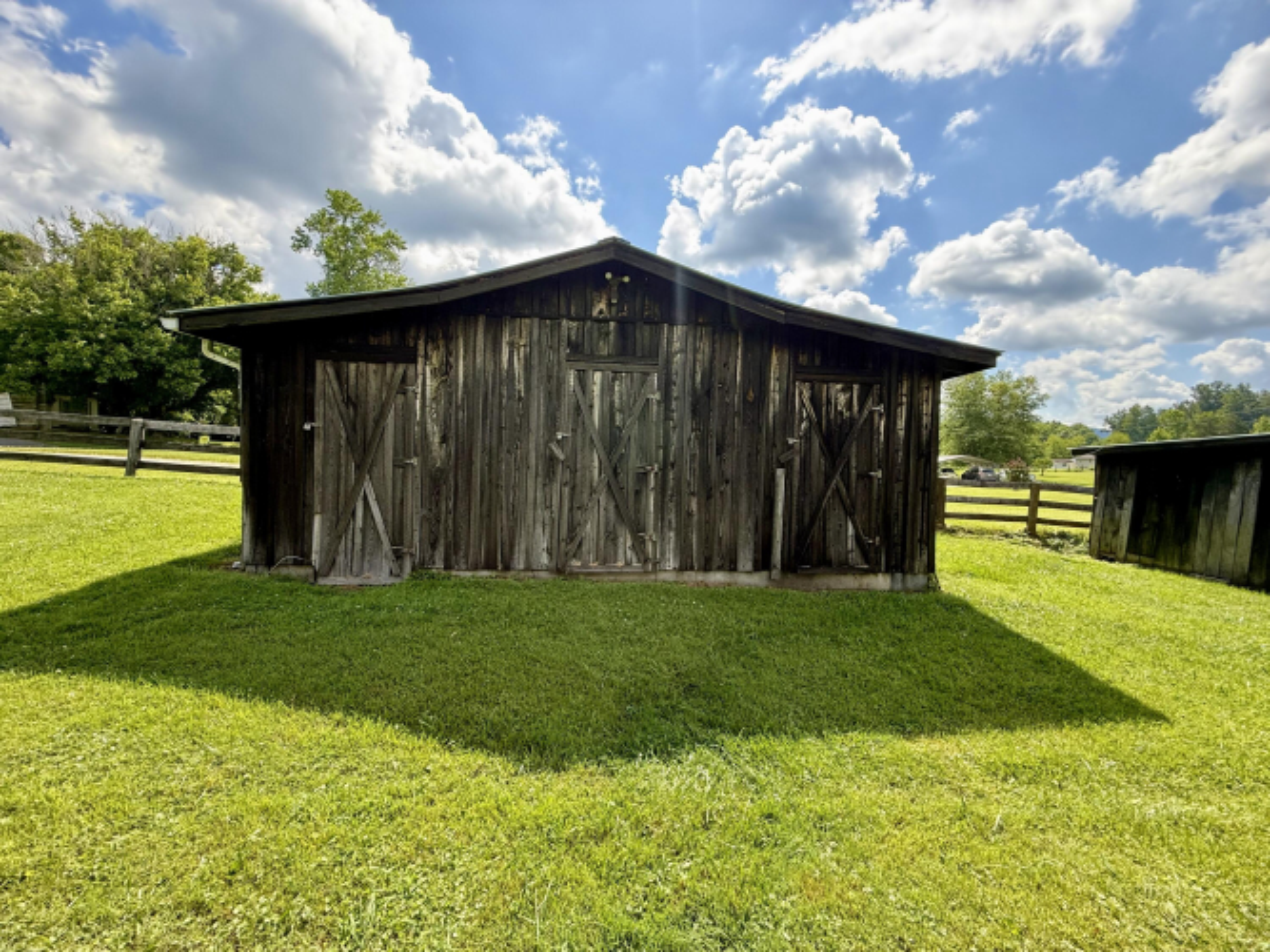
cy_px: 476
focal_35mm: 14
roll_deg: -2.0
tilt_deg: -1.9
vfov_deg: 85.7
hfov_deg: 102.1
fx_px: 514
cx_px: 635
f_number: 2.2
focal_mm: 2.22
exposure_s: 1/340
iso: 64
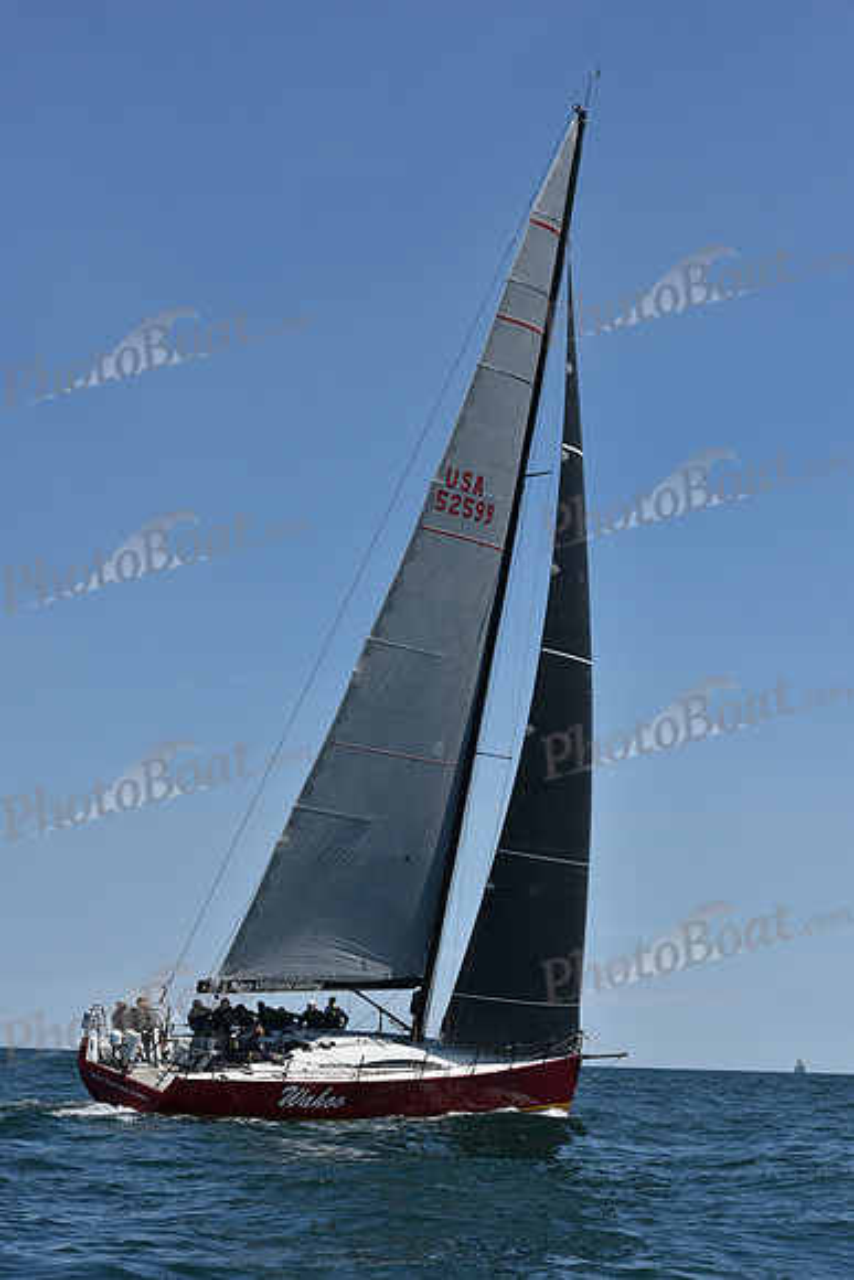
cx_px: 427
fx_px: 2489
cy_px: 640
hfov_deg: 19.5
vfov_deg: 28.8
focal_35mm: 70
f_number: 9
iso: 250
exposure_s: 1/1000
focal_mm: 70
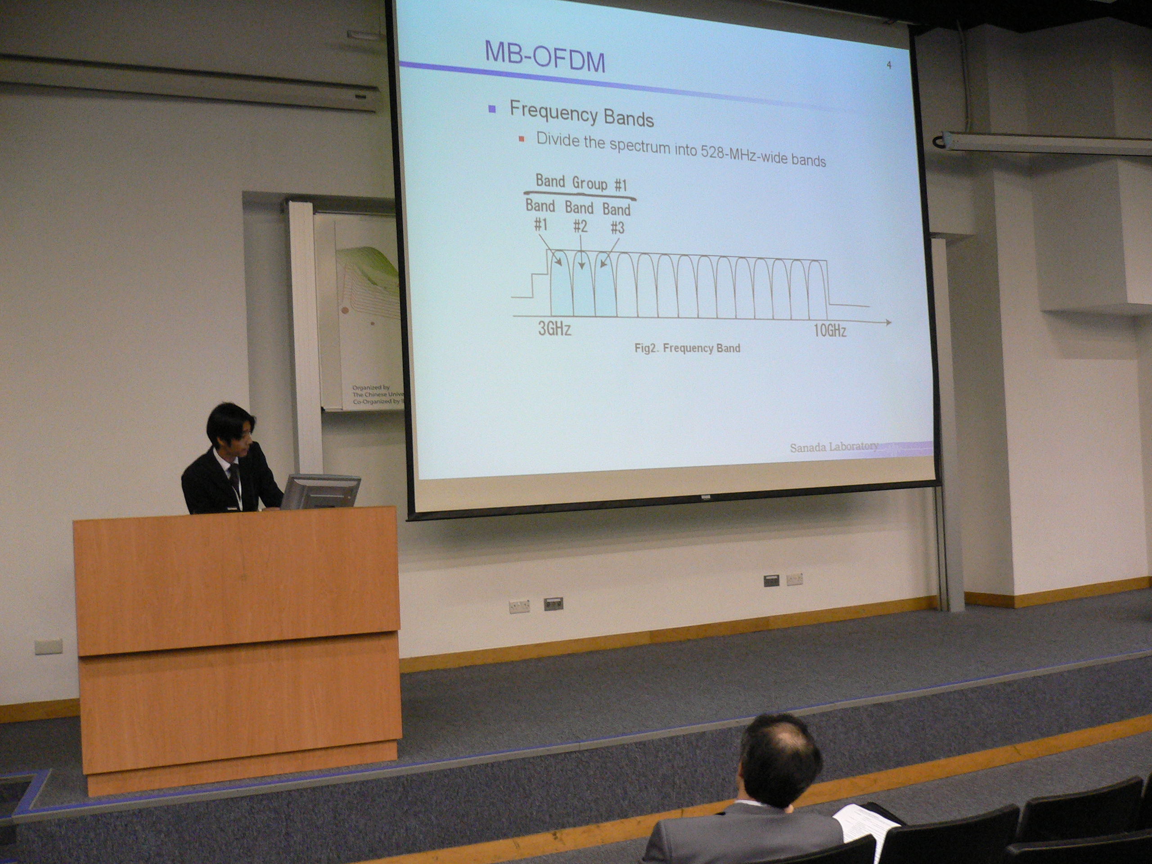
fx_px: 1165
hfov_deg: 52.6
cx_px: 576
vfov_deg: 40.7
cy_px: 432
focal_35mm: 35
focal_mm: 5.8
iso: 200
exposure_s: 1/13
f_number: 2.8
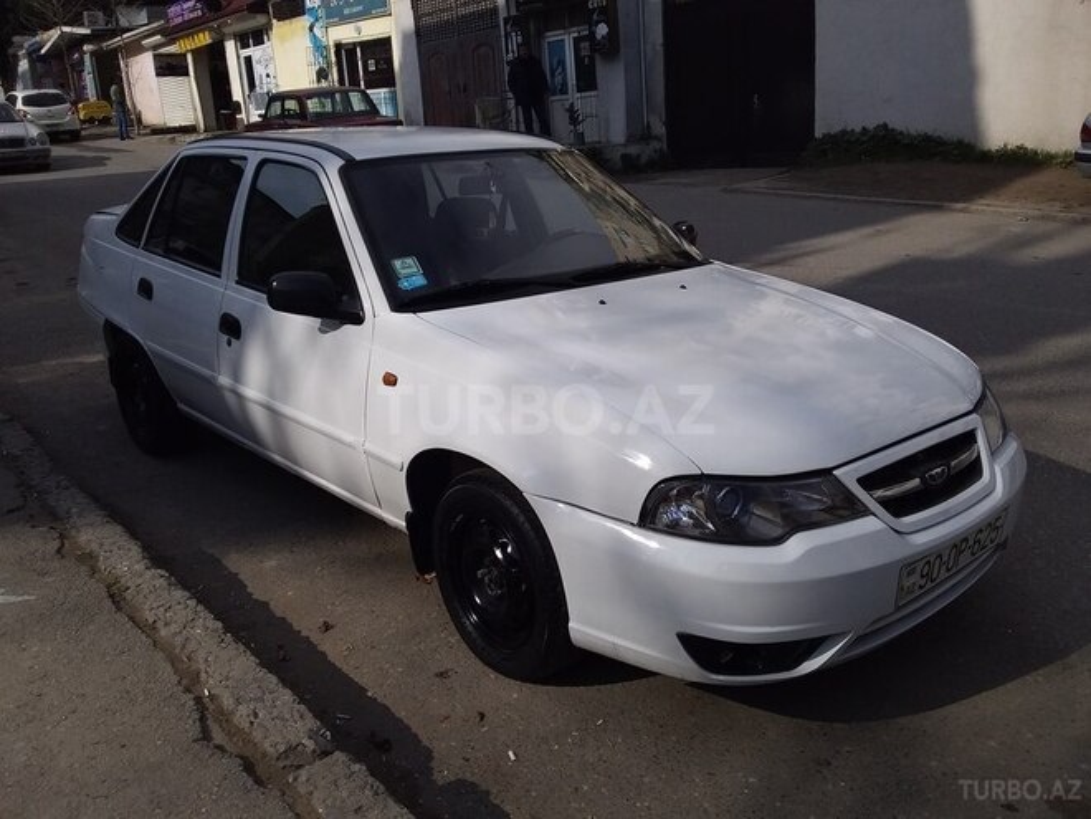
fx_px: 977
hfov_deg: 58.4
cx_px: 546
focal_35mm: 31
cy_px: 410
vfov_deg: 45.4
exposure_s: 1/3295
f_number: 2.2
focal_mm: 3.3
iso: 40
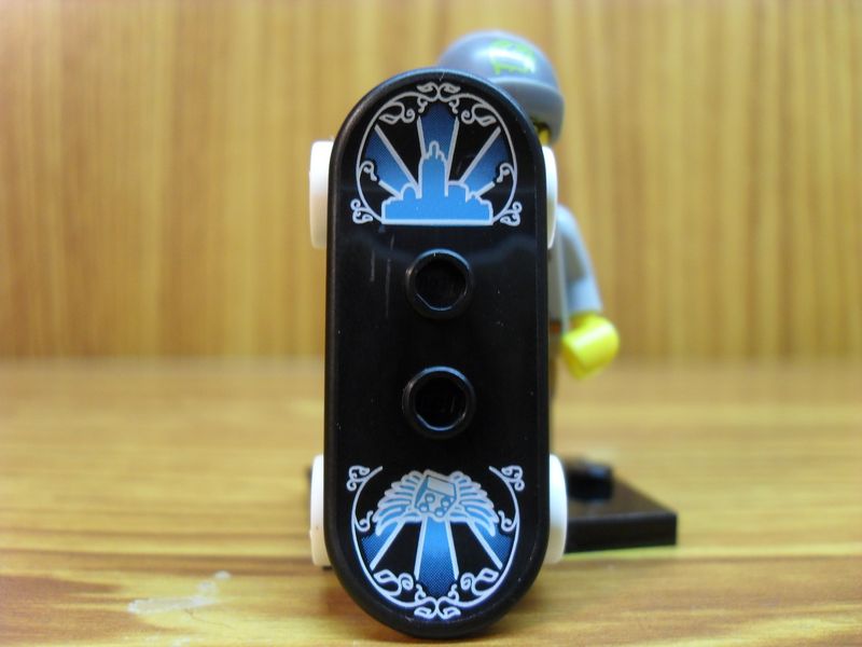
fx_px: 872
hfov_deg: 52.6
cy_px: 324
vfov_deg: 40.7
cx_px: 431
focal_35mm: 35
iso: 200
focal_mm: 6.2
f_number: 2.8
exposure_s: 1/20
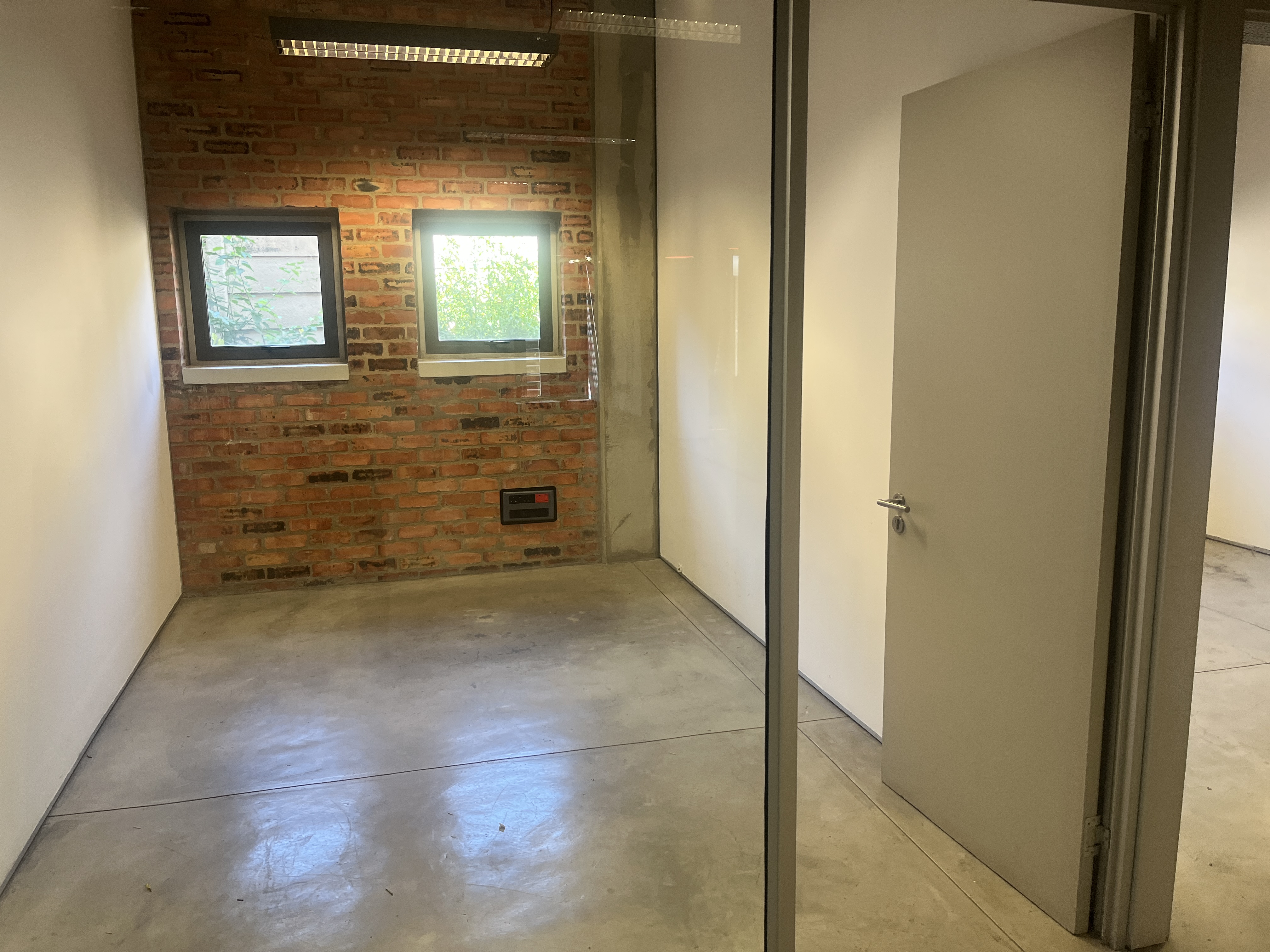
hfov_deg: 67.3
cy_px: 476
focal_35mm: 26
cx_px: 635
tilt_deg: -8.8
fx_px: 954
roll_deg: -2.0
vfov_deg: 53.1
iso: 125
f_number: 1.6
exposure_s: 1/100
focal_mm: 5.1
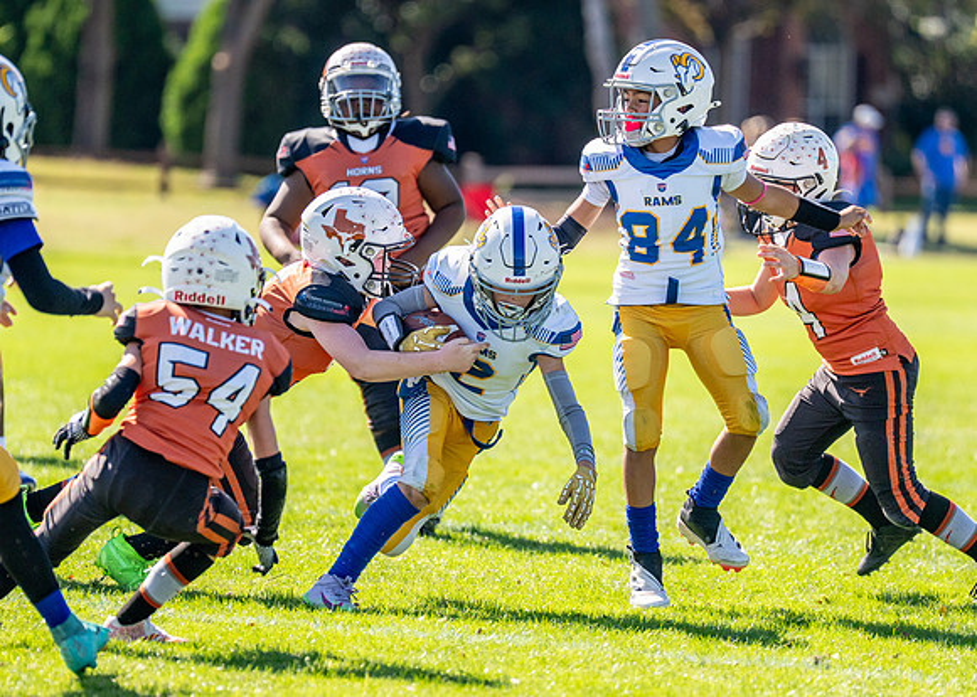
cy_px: 375
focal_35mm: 328
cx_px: 487
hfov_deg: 6.2
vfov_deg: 4.4
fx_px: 9090
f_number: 2.8
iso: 250
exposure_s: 1/5000
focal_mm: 200
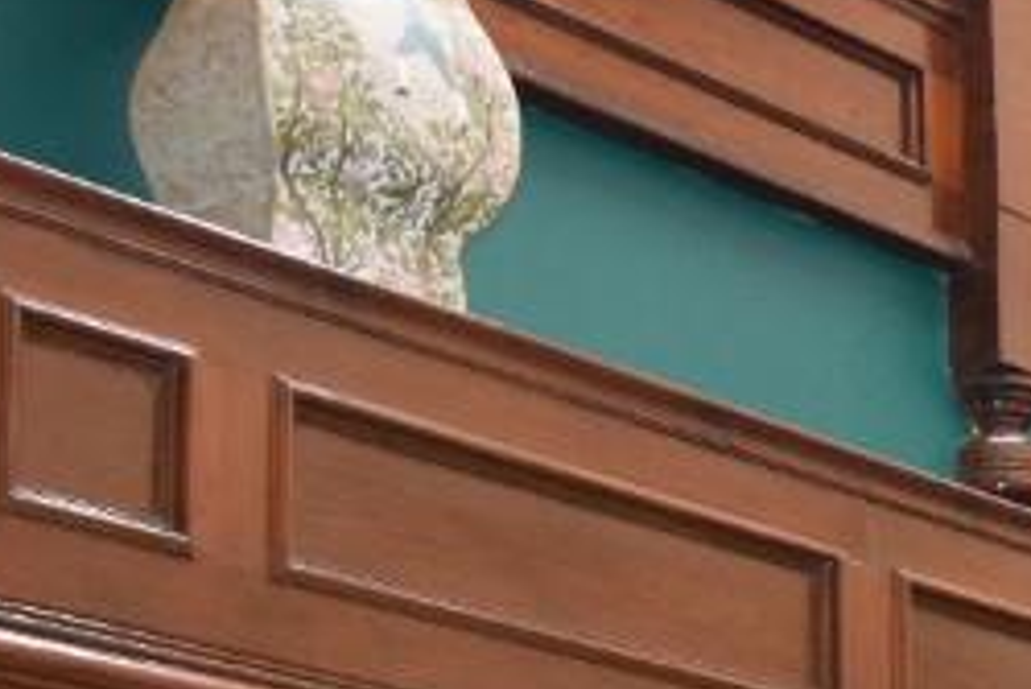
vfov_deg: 10.8
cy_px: 951
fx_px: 3524
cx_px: 1394
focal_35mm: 123
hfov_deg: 15.7
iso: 1400
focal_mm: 20
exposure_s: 1/60
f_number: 3.5
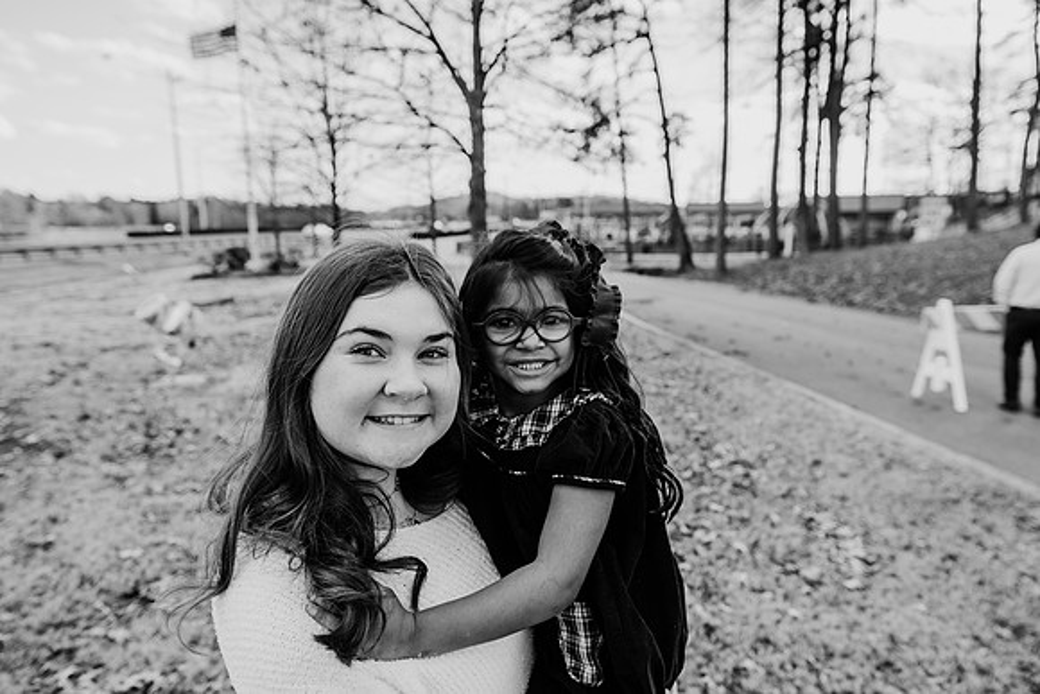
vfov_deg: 53.2
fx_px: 693
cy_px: 347
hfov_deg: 73.7
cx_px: 520
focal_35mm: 24
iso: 100
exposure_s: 1/400
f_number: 3.5
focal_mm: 24
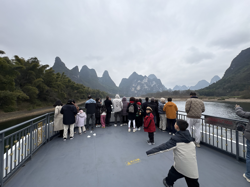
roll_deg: +1.0
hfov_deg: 102.1
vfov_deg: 85.7
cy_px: 94
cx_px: 125
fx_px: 101
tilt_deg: +3.5
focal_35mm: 14
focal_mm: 2.22
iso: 40
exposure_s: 1/587
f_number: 2.2
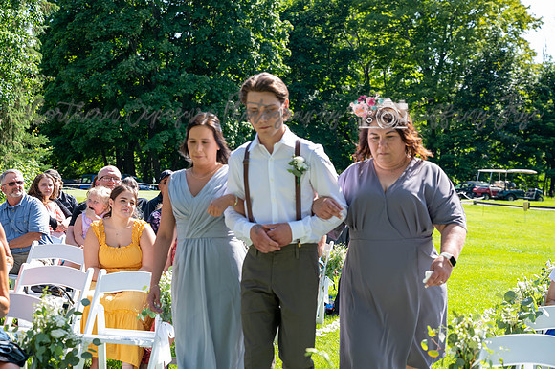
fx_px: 1079
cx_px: 278
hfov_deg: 28.9
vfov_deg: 19.4
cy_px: 184
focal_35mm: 70
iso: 200
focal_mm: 70
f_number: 5
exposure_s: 1/250
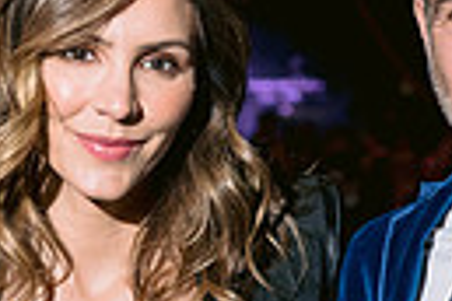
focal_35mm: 201
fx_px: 2523
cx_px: 89
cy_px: 349
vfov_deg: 6.8
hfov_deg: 10.2
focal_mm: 35
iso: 800
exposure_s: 1/80
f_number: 2.8
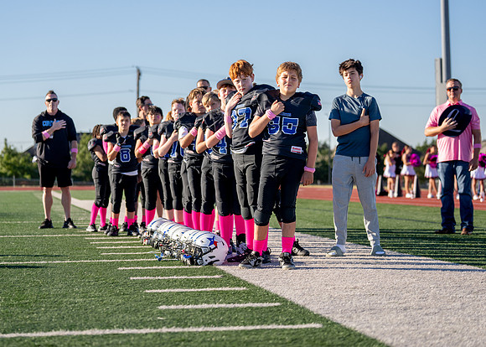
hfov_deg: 23.2
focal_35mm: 86
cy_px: 148
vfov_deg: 16.7
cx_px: 232
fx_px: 1183
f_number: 2.8
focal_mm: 70
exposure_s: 1/1600
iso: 160
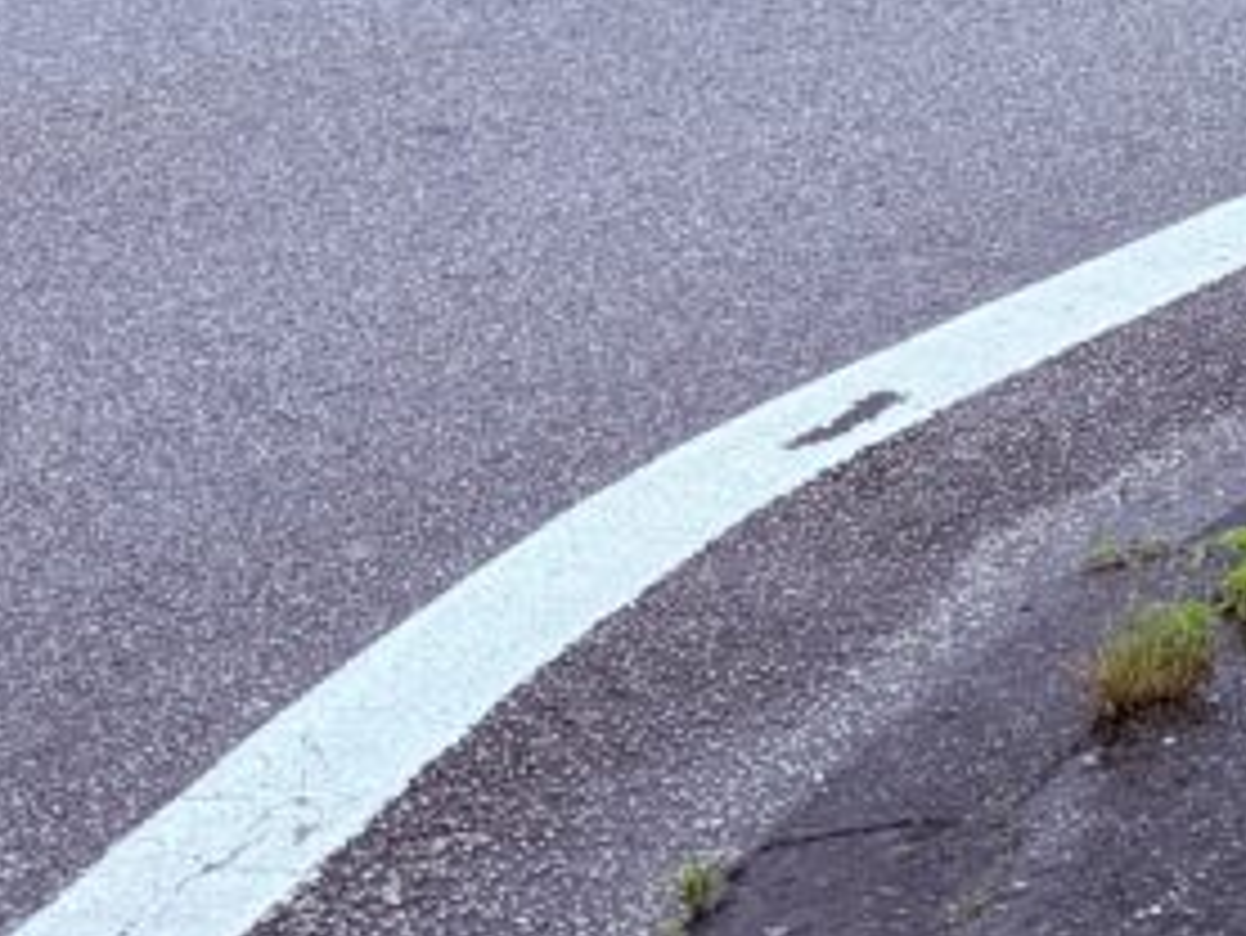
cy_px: -378
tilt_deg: -5.9
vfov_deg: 12.8
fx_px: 3997
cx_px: 2051
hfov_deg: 15.8
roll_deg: -0.5
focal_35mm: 111
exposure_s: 1/1901
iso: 80
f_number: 1.78
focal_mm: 6.76
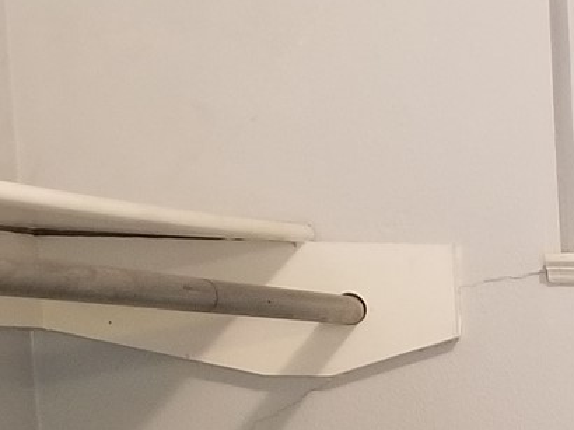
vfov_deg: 10.6
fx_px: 2154
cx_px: 1299
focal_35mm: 130
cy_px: 814
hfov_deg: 12.5
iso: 160
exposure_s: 1/40
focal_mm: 4.25
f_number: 1.7
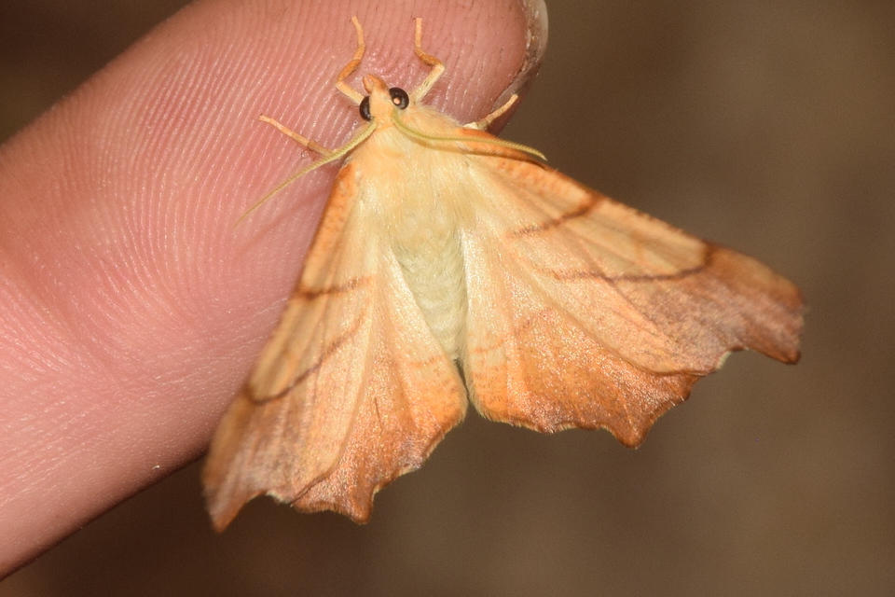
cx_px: 448
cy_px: 298
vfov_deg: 6.5
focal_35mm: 210
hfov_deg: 9.8
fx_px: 5220
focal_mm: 140
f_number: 14
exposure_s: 1/200
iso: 400
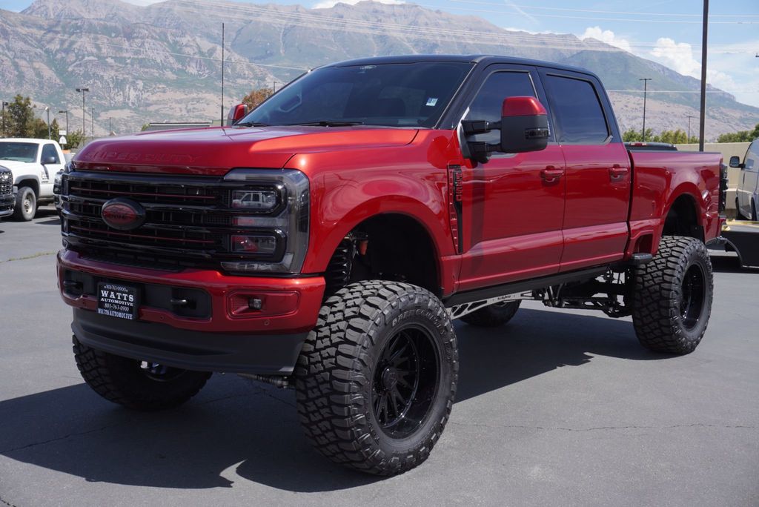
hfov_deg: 44.9
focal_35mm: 44
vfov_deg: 30.9
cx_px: 380
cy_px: 254
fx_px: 918
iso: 100
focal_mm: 29
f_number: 8
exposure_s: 1/200
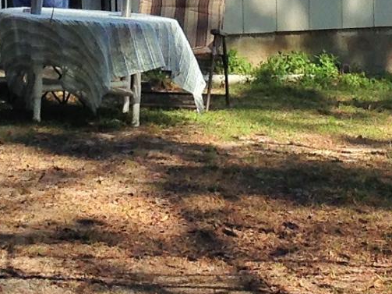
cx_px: 197
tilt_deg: +0.4
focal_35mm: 197
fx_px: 2230
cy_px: -95
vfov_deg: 7.4
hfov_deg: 10.0
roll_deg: +1.9
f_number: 2.4
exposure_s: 1/733
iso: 50
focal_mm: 4.12
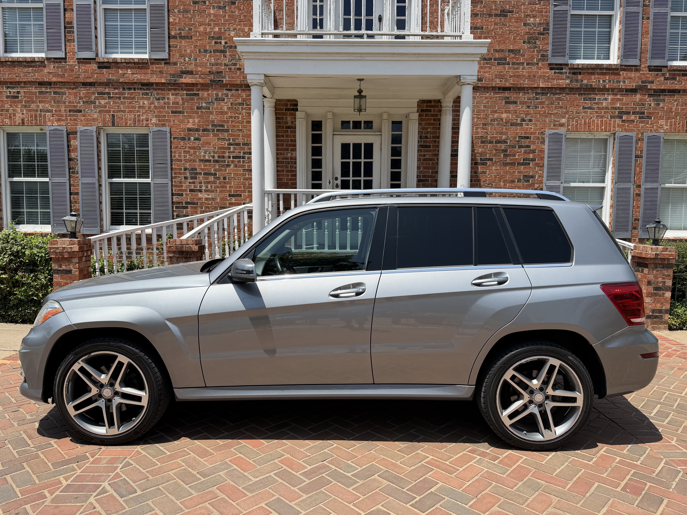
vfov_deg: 56.8
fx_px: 476
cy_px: 258
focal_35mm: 24
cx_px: 344
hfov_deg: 71.6
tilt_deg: -3.7
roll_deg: -0.1
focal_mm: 6.76
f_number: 1.78
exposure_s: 1/4405
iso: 100
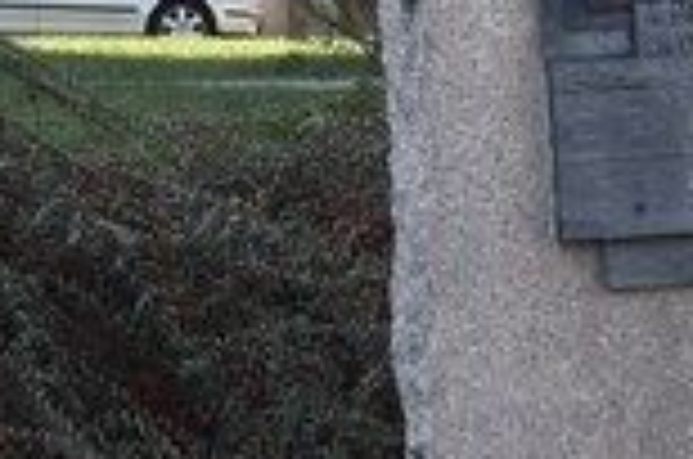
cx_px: 342
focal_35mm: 340
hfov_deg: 6.1
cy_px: -268
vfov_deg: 4.0
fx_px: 6531
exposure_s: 1/200
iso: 100
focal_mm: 34
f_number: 6.3
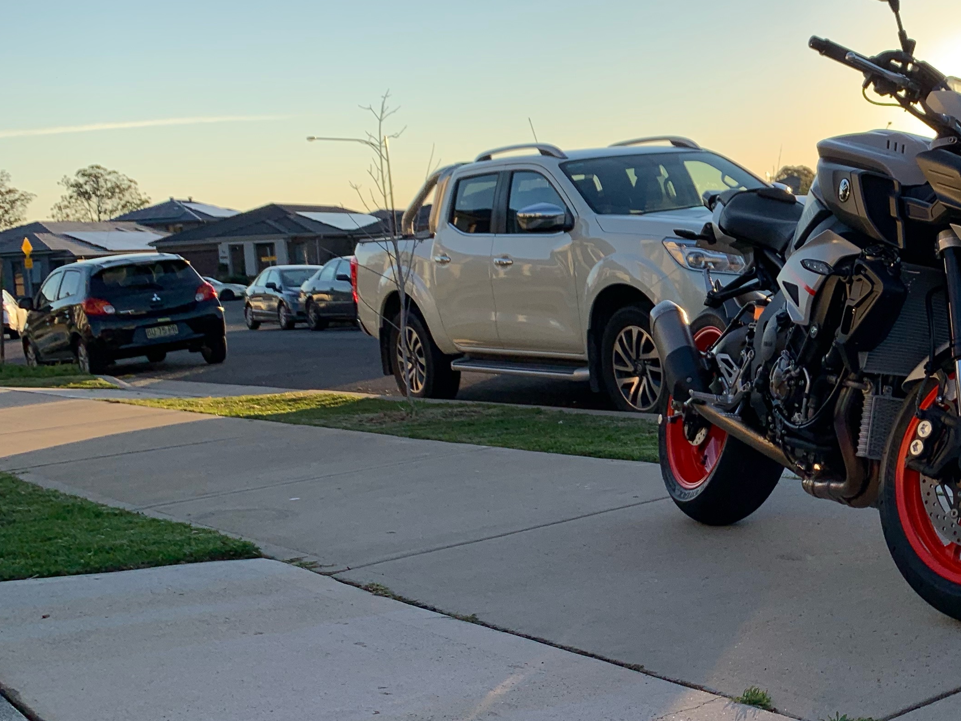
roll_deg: +3.0
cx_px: 906
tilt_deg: -3.5
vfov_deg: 29.1
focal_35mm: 50
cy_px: 332
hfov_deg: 35.4
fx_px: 1388
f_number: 1.8
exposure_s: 1/1220
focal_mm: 4.25
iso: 25
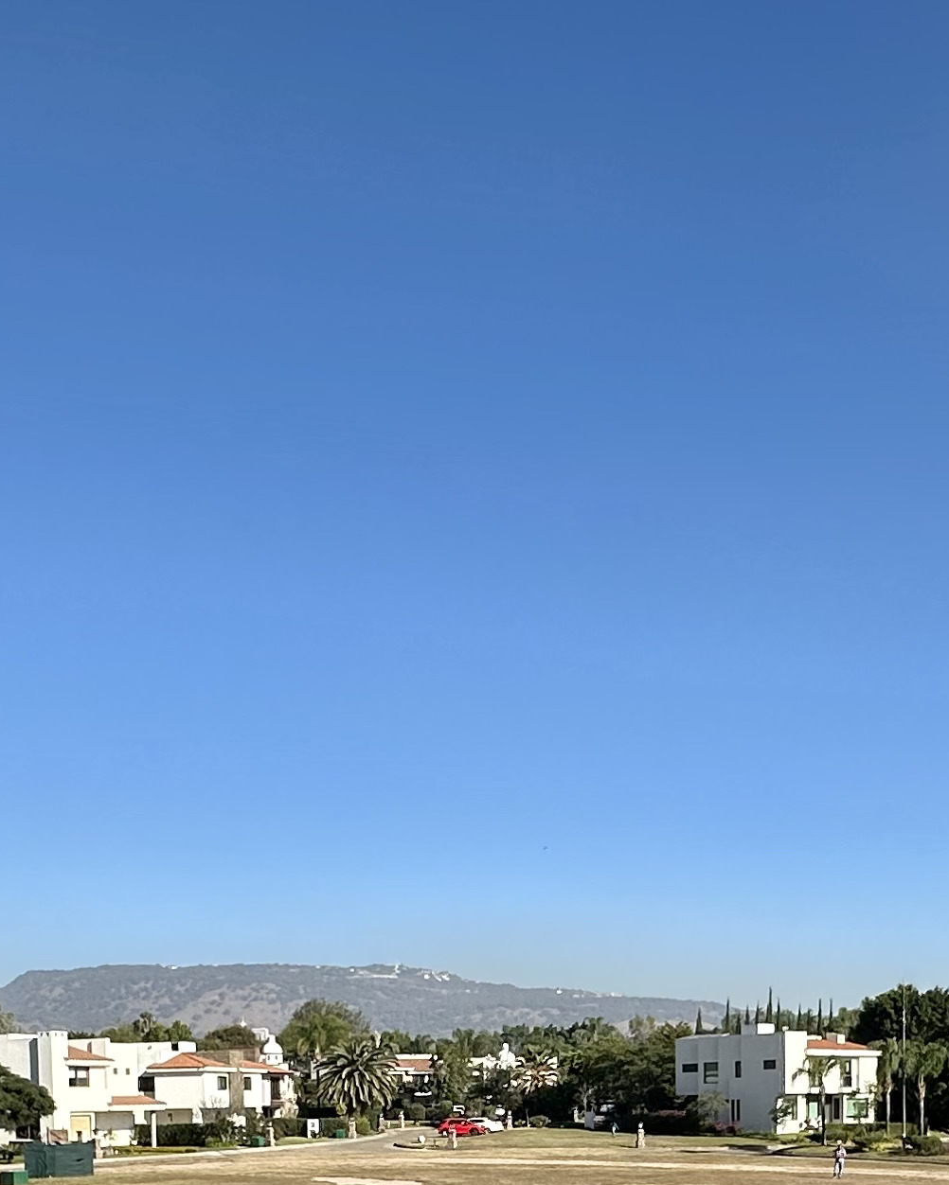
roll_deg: +0.6
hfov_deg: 34.2
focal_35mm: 44
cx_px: 492
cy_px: 1204
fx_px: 1544
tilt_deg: -3.6
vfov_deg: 37.3
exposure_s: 1/2304
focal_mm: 2.22
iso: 40
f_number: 2.2
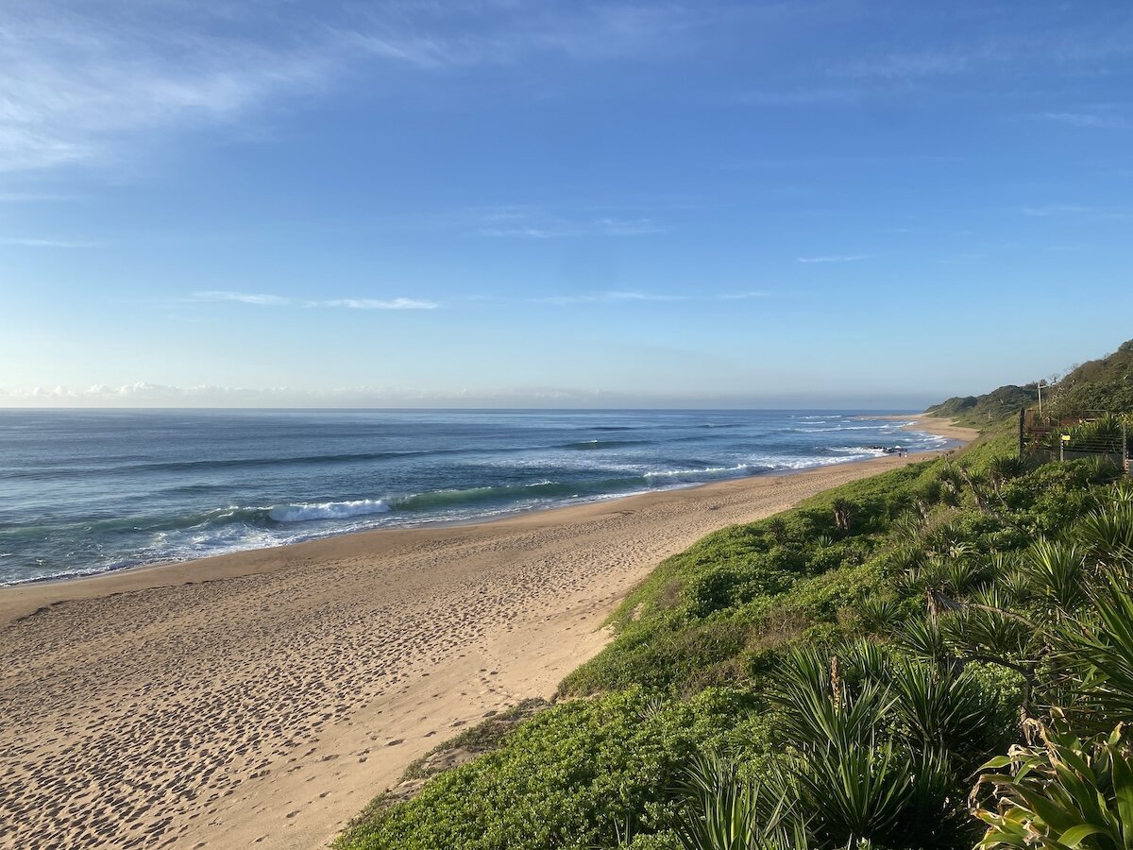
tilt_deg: -0.9
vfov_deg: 53.1
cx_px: 566
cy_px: 425
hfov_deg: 67.3
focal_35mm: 26
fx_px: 851
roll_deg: +0.2
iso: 32
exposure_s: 1/1808
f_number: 1.8
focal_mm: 4.25
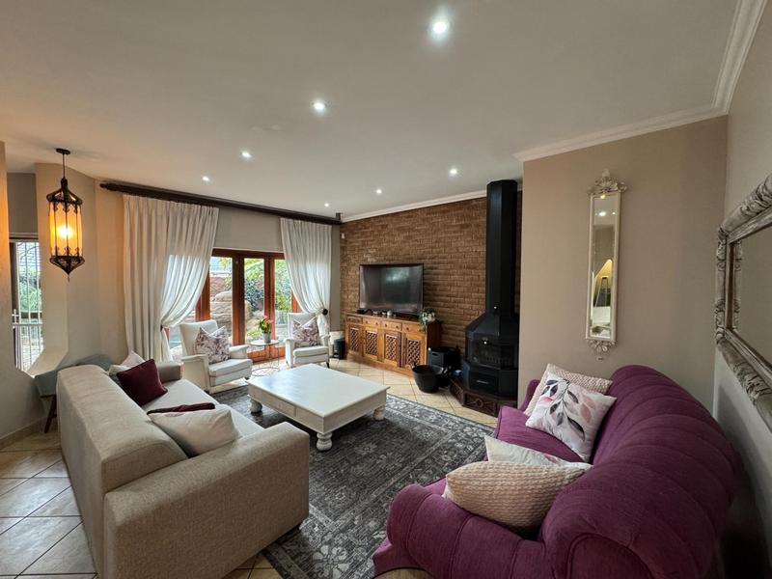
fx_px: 312
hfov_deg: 102.1
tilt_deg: -2.7
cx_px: 386
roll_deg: -0.1
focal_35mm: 14
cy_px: 290
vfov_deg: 85.7
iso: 250
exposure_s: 1/50
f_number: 2.2
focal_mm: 2.22
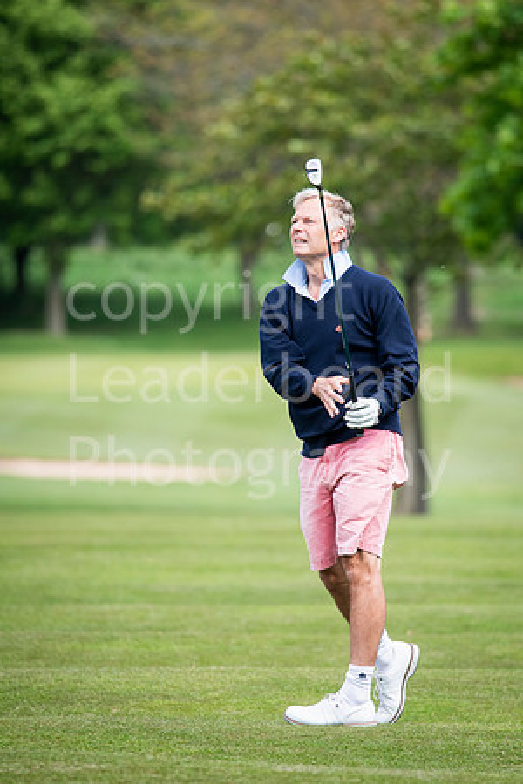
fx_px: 9805
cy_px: 392
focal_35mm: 450
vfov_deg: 4.6
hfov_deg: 3.1
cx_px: 262
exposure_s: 1/2000
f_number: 4.5
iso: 500
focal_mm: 300
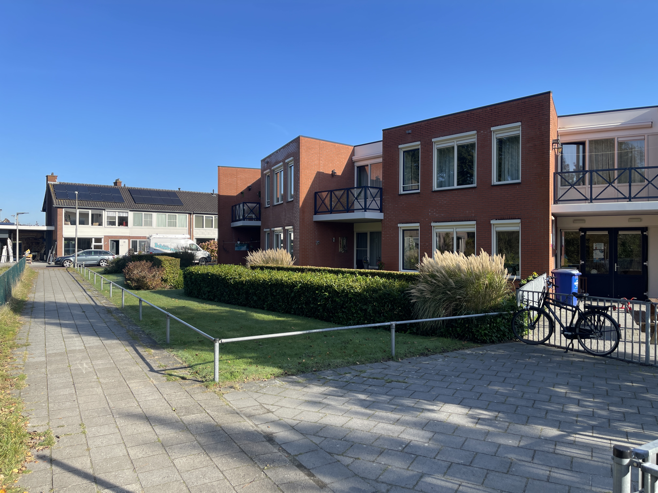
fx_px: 475
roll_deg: -0.9
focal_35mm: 25
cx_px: 329
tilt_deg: -1.4
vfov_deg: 54.9
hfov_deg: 69.4
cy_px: 246
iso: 32
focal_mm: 5.1
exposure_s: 1/1642
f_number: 1.6
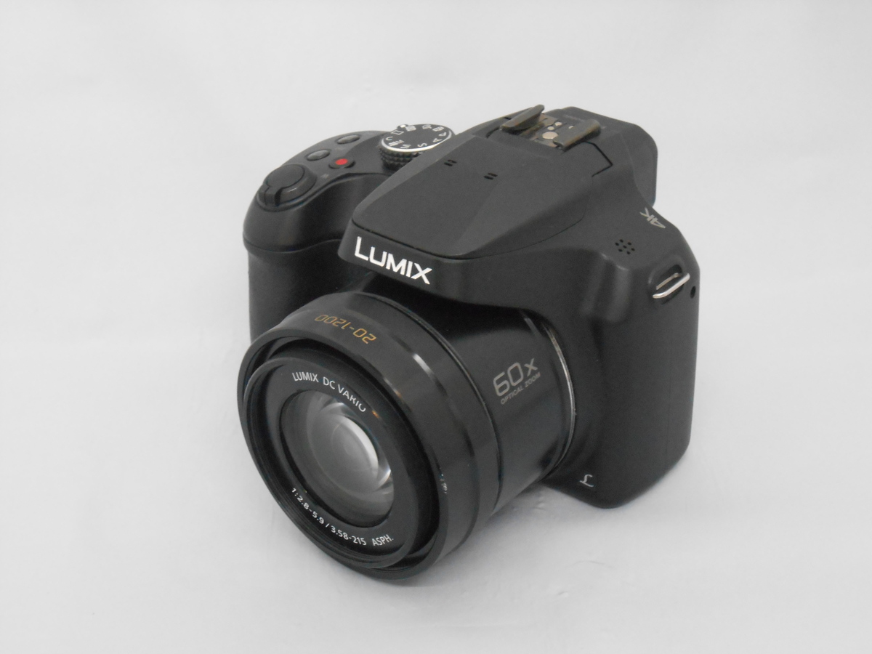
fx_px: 1587
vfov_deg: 23.3
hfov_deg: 30.7
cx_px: 436
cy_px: 327
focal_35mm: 63
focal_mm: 11.3
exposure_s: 1/50
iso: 800
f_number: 5.6
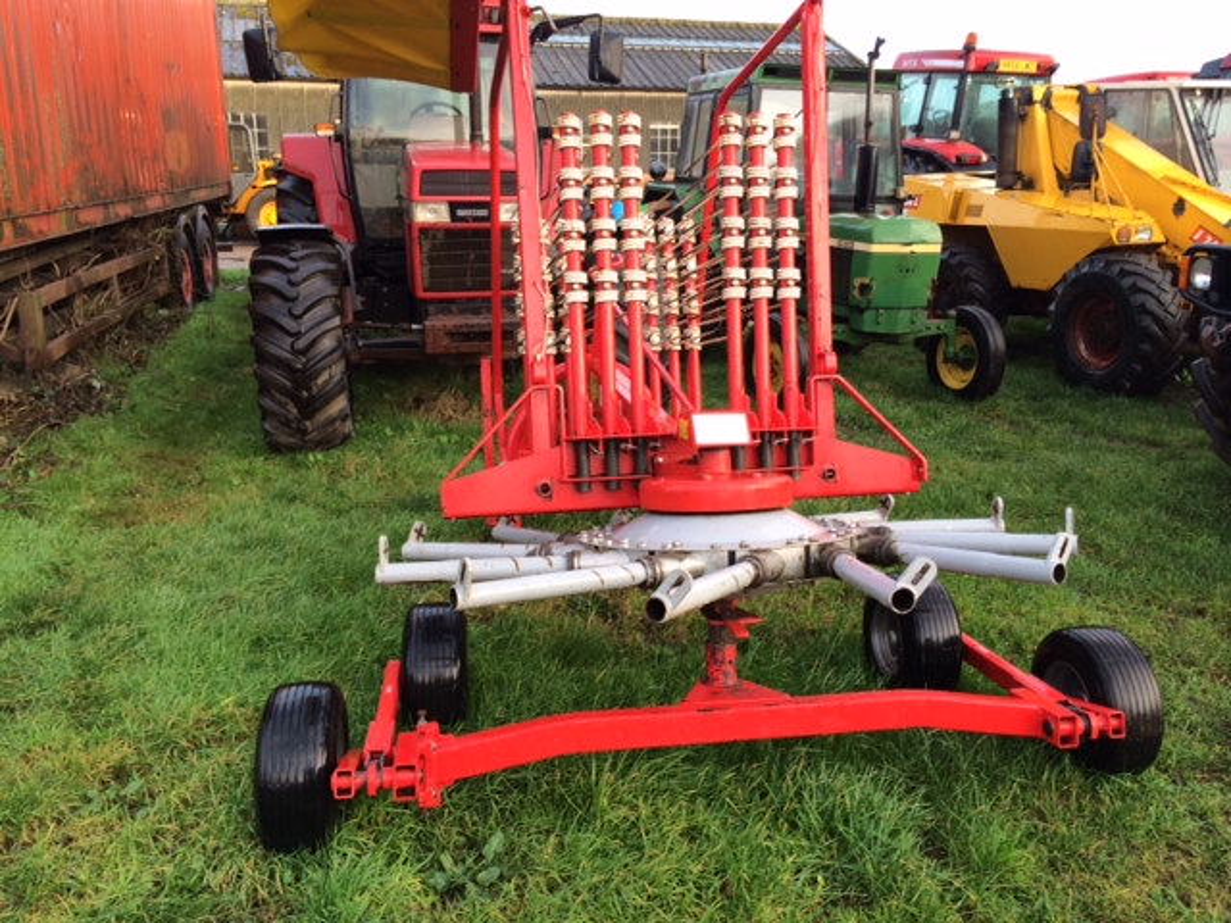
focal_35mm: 30
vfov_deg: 46.8
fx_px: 1067
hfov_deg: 60.0
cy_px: 462
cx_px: 616
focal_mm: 4.12
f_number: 2.2
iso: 40
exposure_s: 1/60
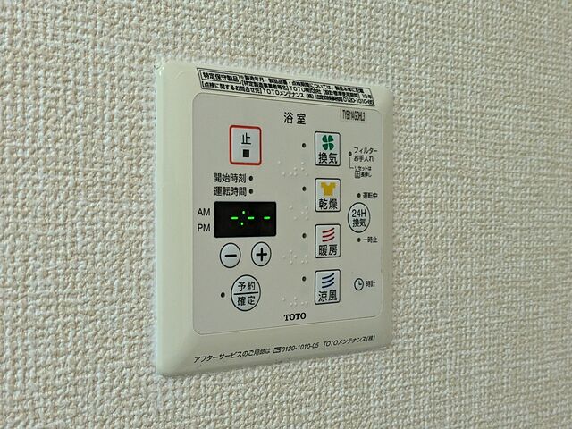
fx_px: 843
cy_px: 214
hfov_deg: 37.5
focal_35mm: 51
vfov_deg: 28.6
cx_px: 286
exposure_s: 1/120
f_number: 1.89
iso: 619
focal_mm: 5.43
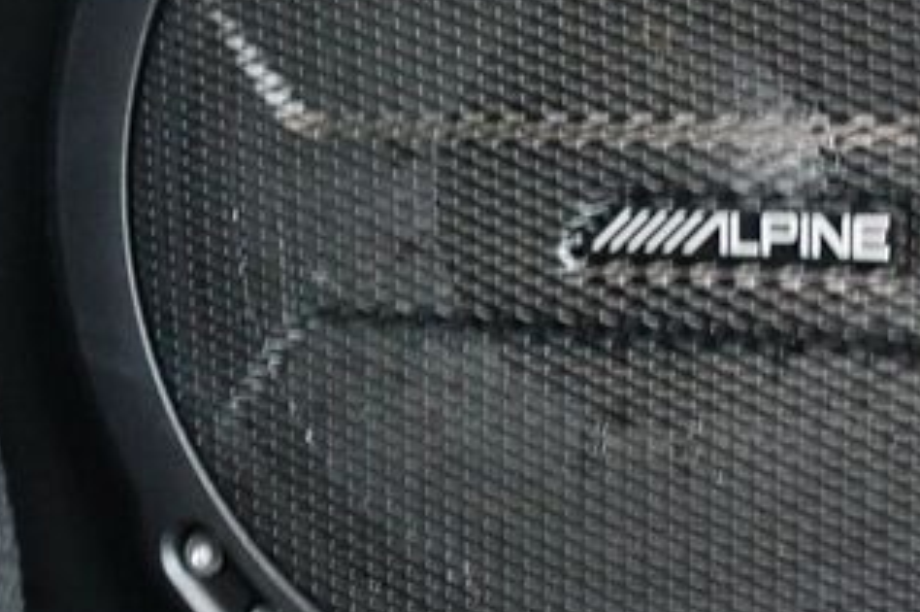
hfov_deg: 25.0
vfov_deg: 16.8
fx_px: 2068
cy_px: 204
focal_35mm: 81
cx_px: 562
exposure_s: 1/30
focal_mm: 27
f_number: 4
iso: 12800
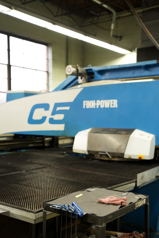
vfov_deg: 41.9
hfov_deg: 28.7
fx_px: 311
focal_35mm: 47
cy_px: 119
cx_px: 80
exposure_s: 1/160
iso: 2000
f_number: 3.5
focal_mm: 47
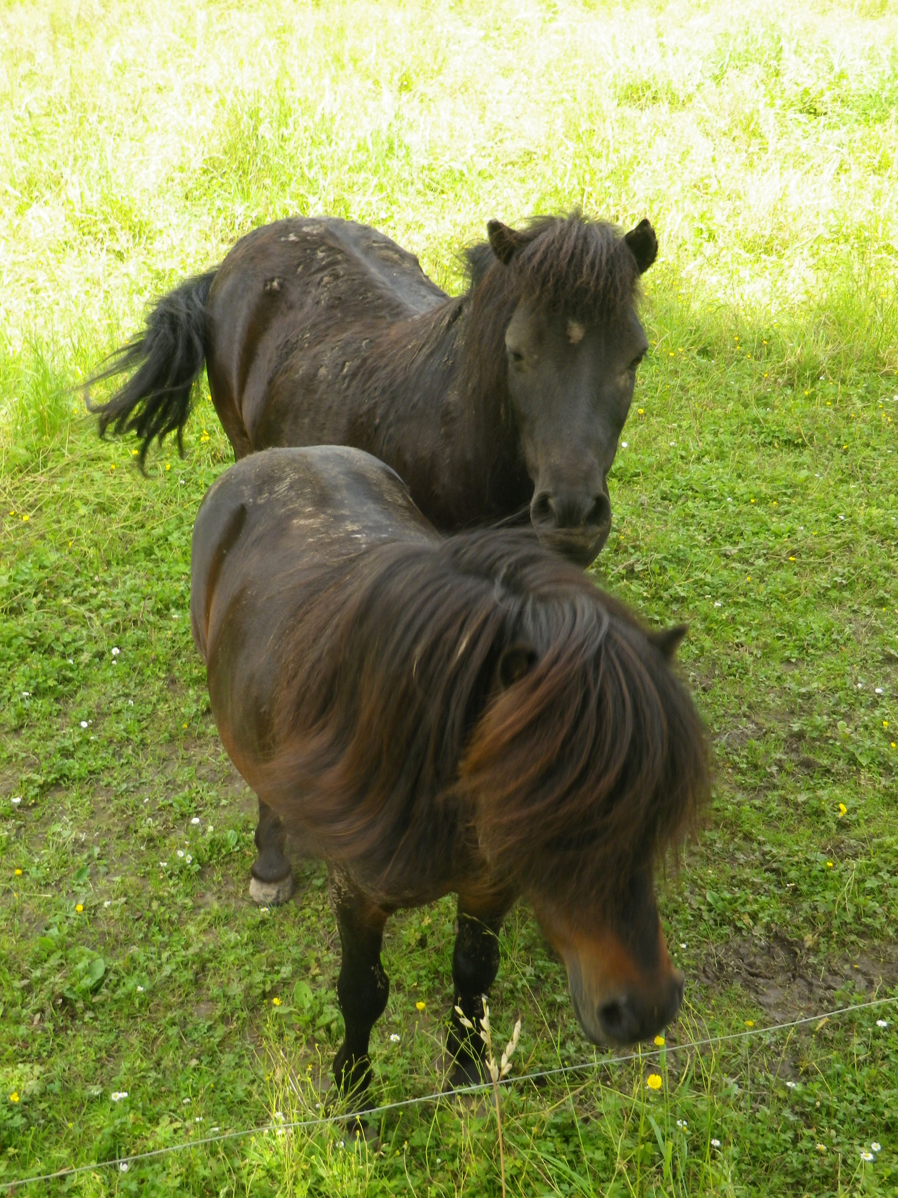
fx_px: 1591
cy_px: 599
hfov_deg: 31.5
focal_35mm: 46
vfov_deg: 41.2
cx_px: 449
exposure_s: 1/100
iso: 80
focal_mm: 8.2
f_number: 4.2
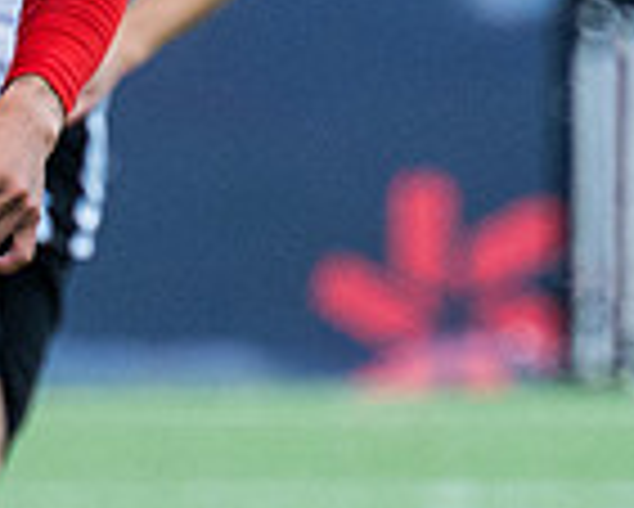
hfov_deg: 0.8
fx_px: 48088
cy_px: 171
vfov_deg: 0.6
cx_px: -517
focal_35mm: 2561
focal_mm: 260
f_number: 4.5
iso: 800
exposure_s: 1/1600
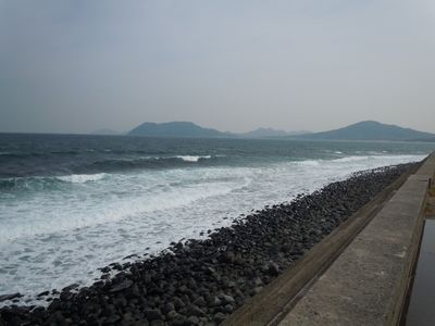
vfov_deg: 49.7
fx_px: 352
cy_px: 163
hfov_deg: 63.4
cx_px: 218
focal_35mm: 28
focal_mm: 5
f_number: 7.4
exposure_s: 1/500
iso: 100
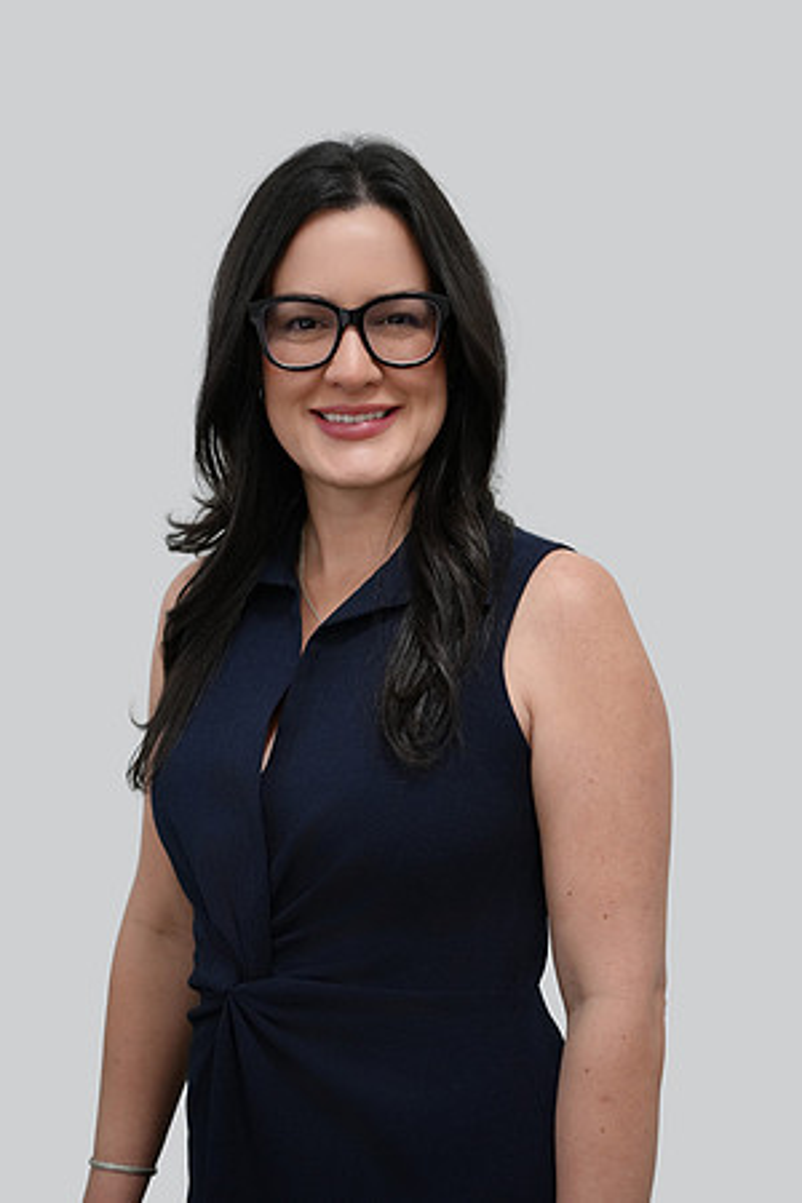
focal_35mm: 50
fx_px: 1671
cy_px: 602
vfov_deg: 39.6
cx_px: 401
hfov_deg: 27.0
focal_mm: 50
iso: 2000
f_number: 4
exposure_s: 1/160
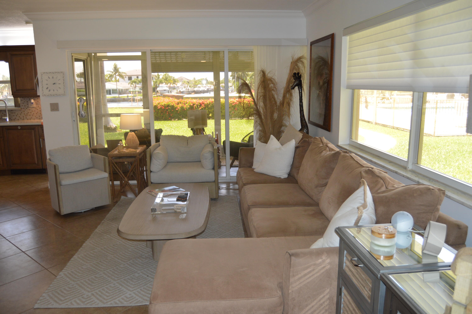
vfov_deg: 47.8
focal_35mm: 27
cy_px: 157
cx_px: 236
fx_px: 354
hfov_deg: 67.4
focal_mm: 18
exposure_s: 1/125
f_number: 4
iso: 400
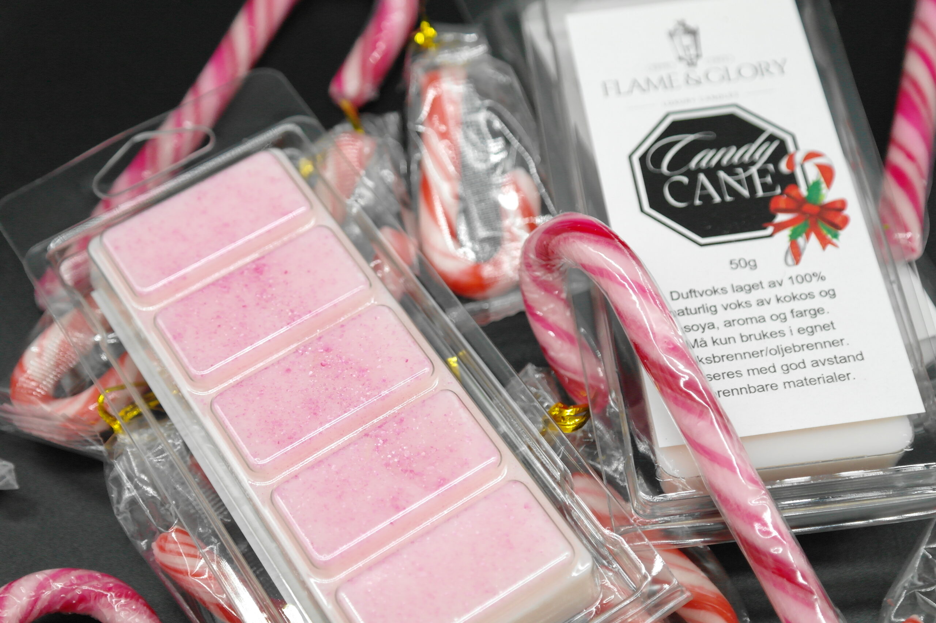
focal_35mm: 64
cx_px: 468
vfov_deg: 21.2
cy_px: 312
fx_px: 1663
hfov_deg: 31.4
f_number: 5.6
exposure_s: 1/500
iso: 800
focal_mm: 42
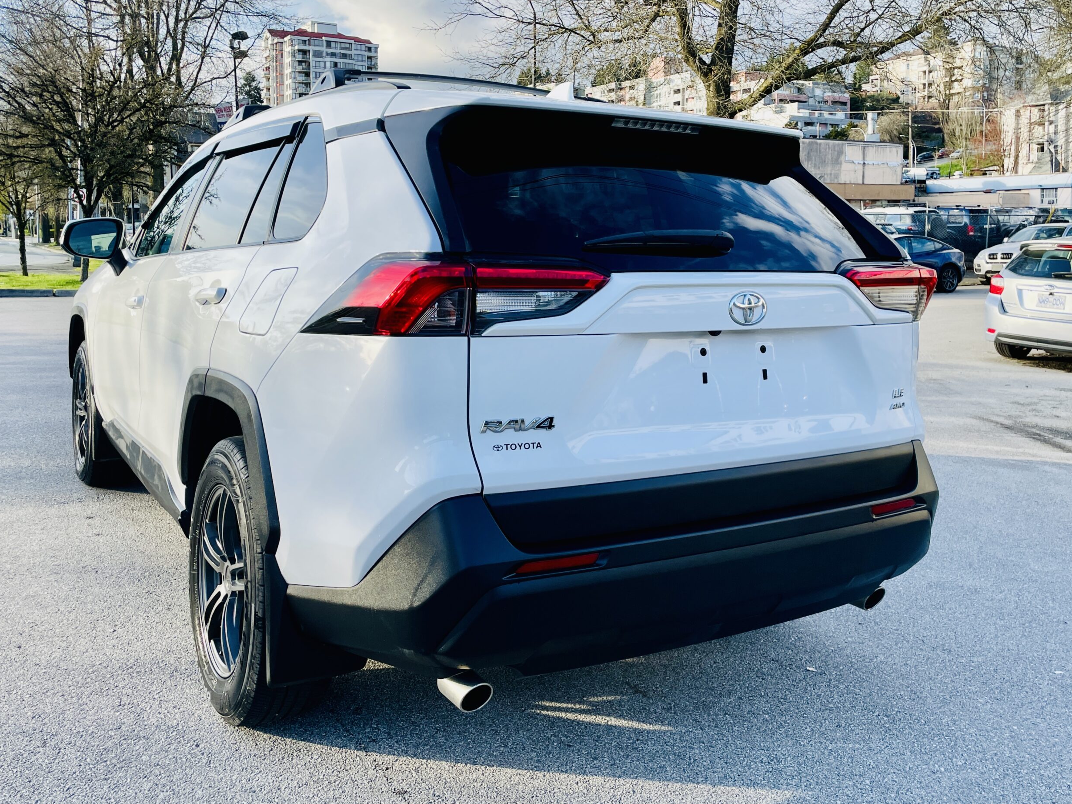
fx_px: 836
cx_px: 527
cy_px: 399
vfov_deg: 51.4
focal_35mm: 27
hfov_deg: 65.3
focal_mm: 4.2
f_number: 1.6
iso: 32
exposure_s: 1/917
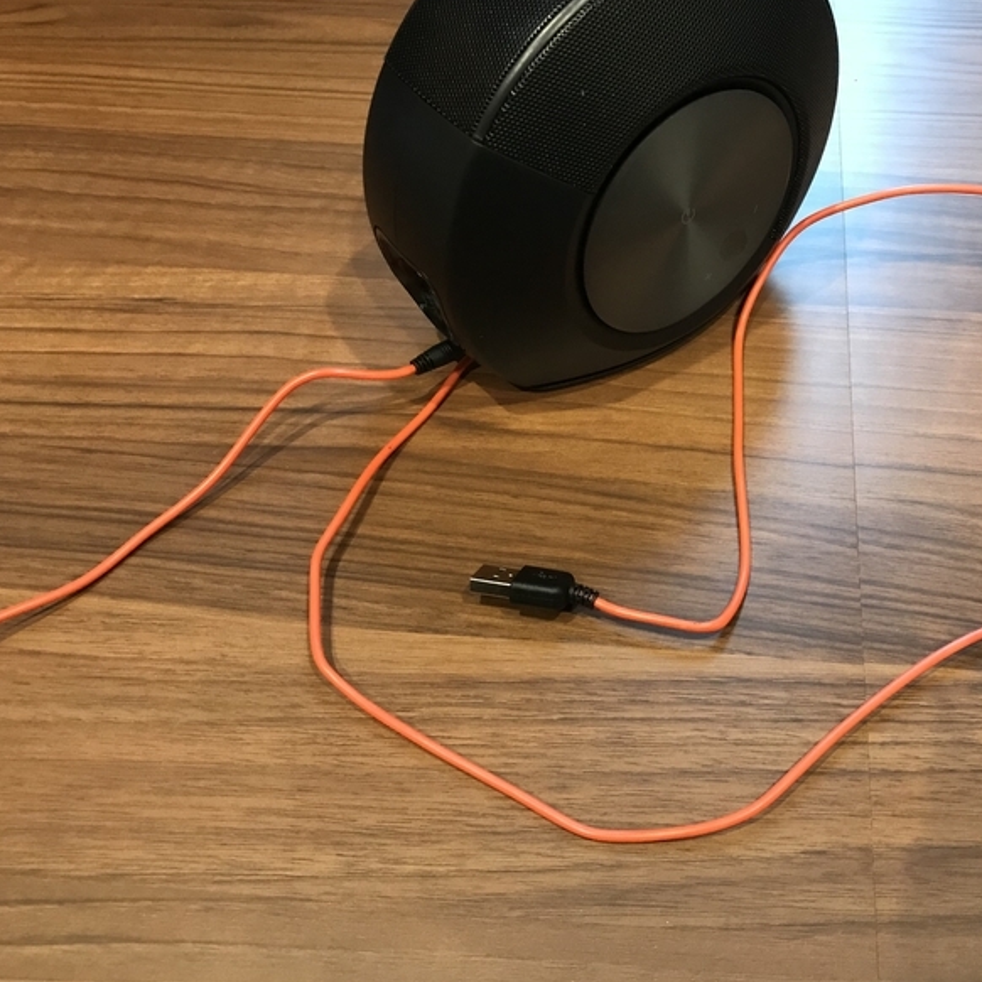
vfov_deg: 48.5
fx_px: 1091
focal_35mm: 34
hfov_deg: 47.7
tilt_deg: -53.5
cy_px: 494
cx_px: 648
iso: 100
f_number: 1.8
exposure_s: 1/15
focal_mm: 3.99
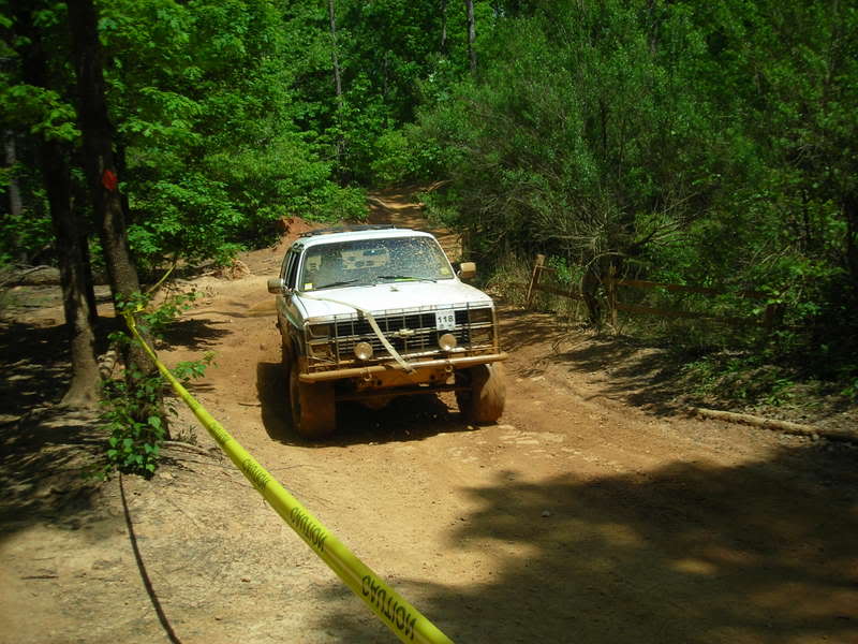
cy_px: 322
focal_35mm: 38
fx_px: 942
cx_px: 429
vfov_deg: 37.7
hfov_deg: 49.0
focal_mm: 6.3
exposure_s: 1/162
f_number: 6.4
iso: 52
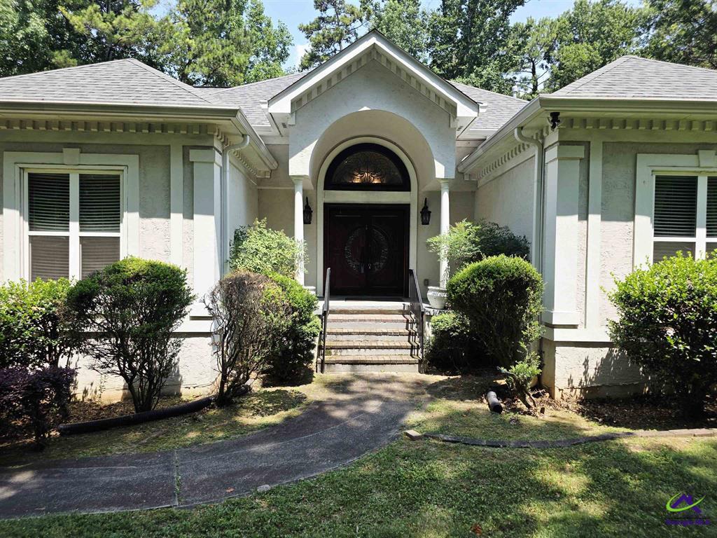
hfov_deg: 73.9
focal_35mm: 23
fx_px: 476
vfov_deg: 58.9
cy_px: 269
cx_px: 358
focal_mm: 6.3
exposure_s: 1/3333
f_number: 1.7
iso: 80
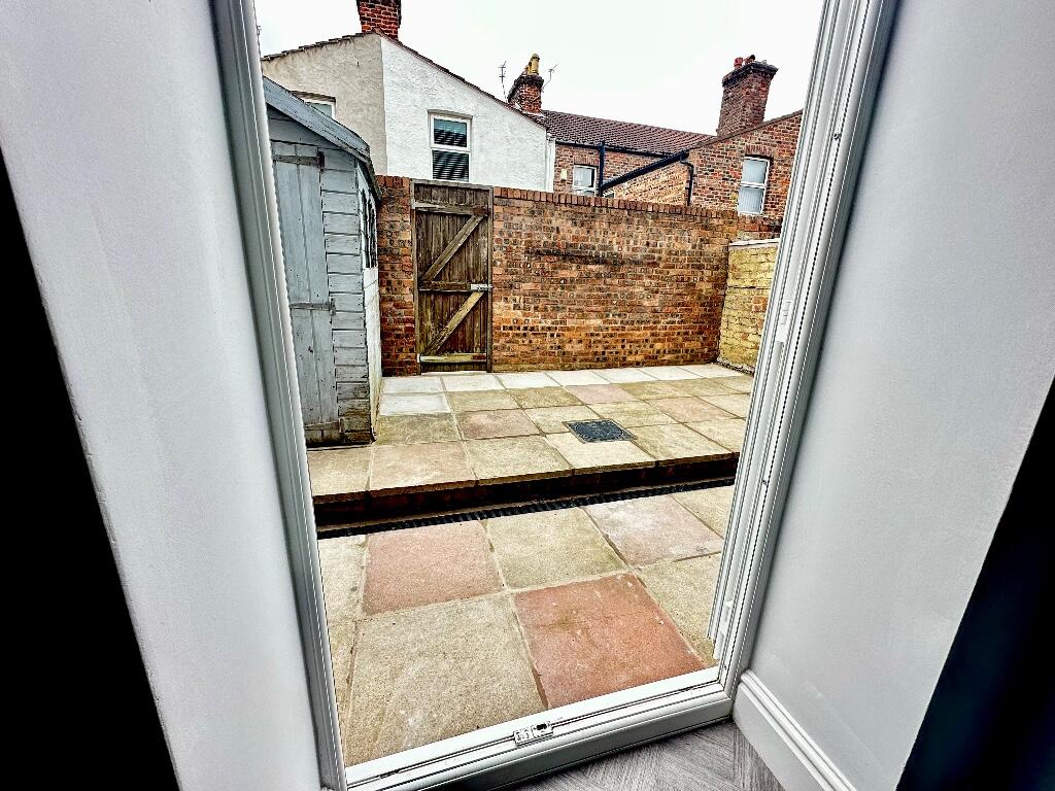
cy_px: 396
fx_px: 427
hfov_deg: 102.1
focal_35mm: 14
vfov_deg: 85.7
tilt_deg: -15.1
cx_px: 528
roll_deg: -1.6
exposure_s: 1/189
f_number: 2.2
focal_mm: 2.22
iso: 40
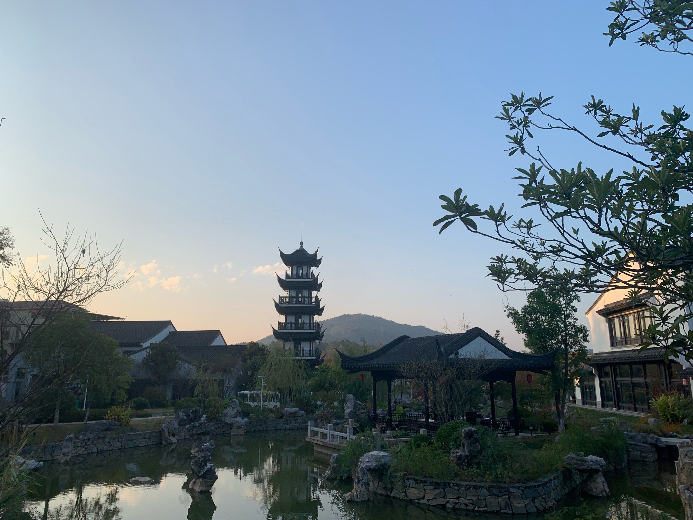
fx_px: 521
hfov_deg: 67.3
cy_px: 260
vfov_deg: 53.1
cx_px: 346
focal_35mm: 26
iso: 25
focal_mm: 4.25
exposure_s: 1/1314
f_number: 1.8
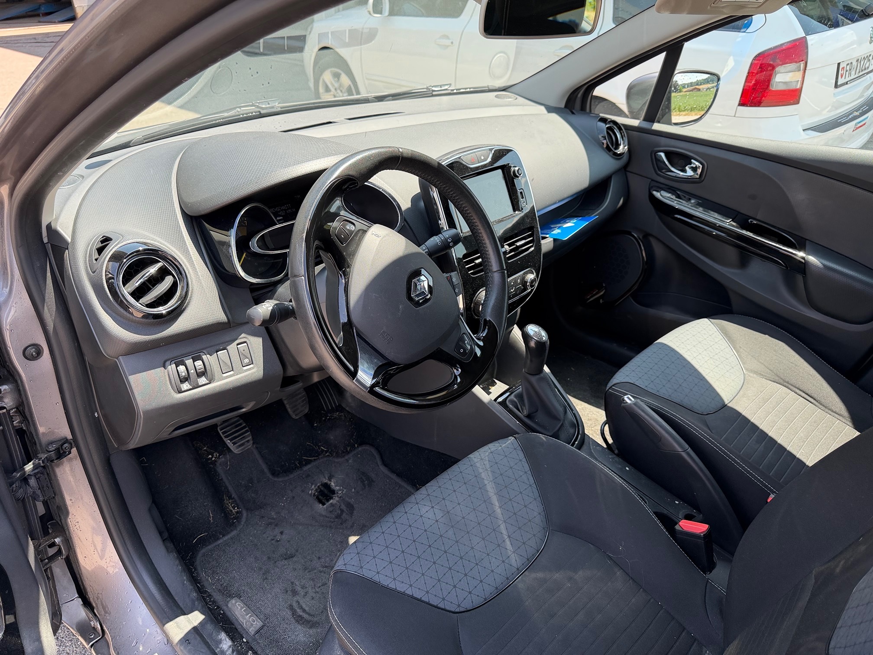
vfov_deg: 56.8
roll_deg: +0.1
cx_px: 436
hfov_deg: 71.6
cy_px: 328
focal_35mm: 24
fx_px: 605
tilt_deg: -31.2
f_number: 1.78
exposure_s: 1/543
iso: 100
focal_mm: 6.76
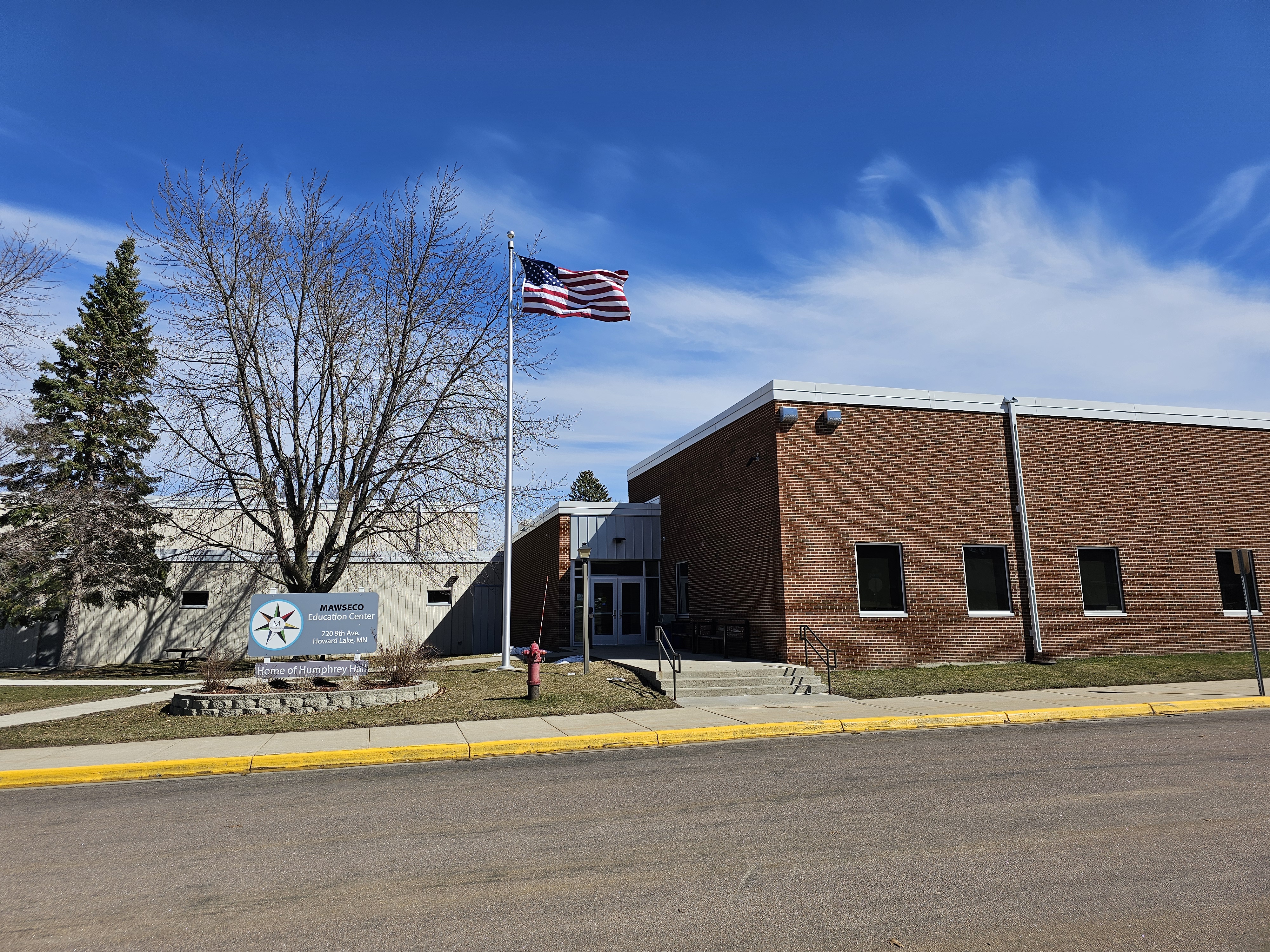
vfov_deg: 58.9
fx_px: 844
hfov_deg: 73.9
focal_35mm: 23
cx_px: 635
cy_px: 476
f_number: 1.7
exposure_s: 1/1497
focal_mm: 6.3
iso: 16
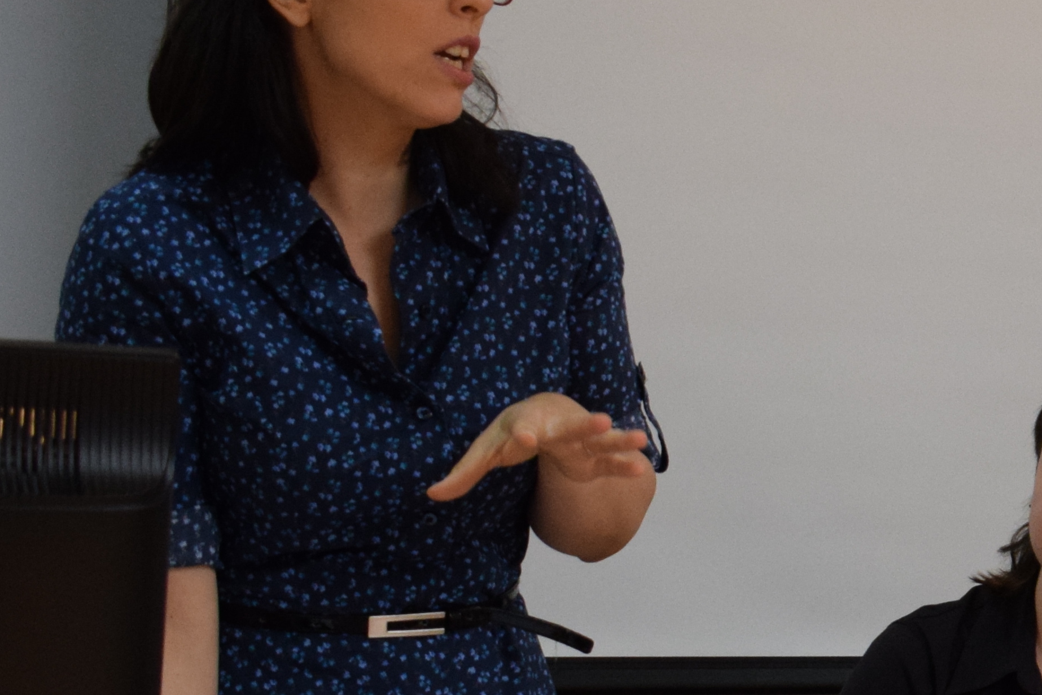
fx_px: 3387
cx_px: 1652
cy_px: 571
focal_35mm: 117
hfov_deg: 15.8
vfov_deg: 11.7
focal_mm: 24
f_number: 5
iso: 1250
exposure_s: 1/125
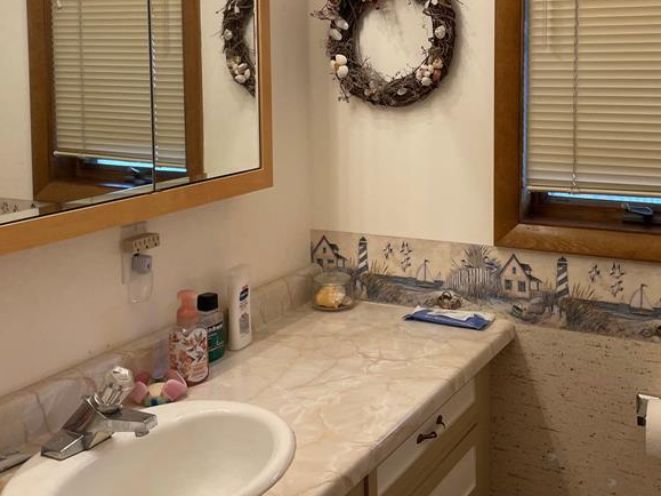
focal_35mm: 46
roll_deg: +0.3
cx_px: 405
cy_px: 121
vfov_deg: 30.9
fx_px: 878
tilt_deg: -4.2
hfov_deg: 41.0
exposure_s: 1/120
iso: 64
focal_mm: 4.2
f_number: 1.6
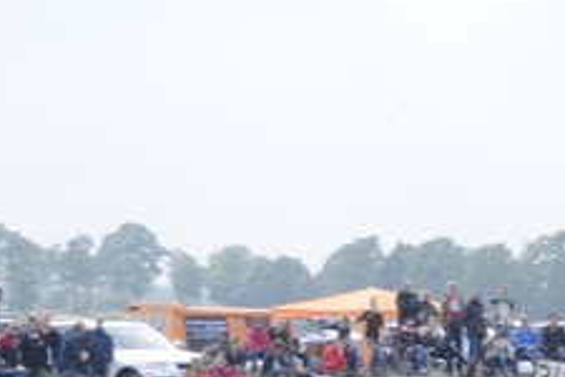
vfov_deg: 5.3
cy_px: 460
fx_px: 4017
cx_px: 547
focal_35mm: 256
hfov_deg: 8.0
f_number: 5
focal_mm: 60
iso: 200
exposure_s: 1/500
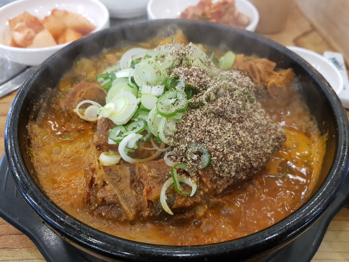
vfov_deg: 53.1
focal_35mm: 26
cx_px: 174
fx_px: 262
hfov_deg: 67.3
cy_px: 131
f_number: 1.7
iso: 320
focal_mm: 4.3
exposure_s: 1/60
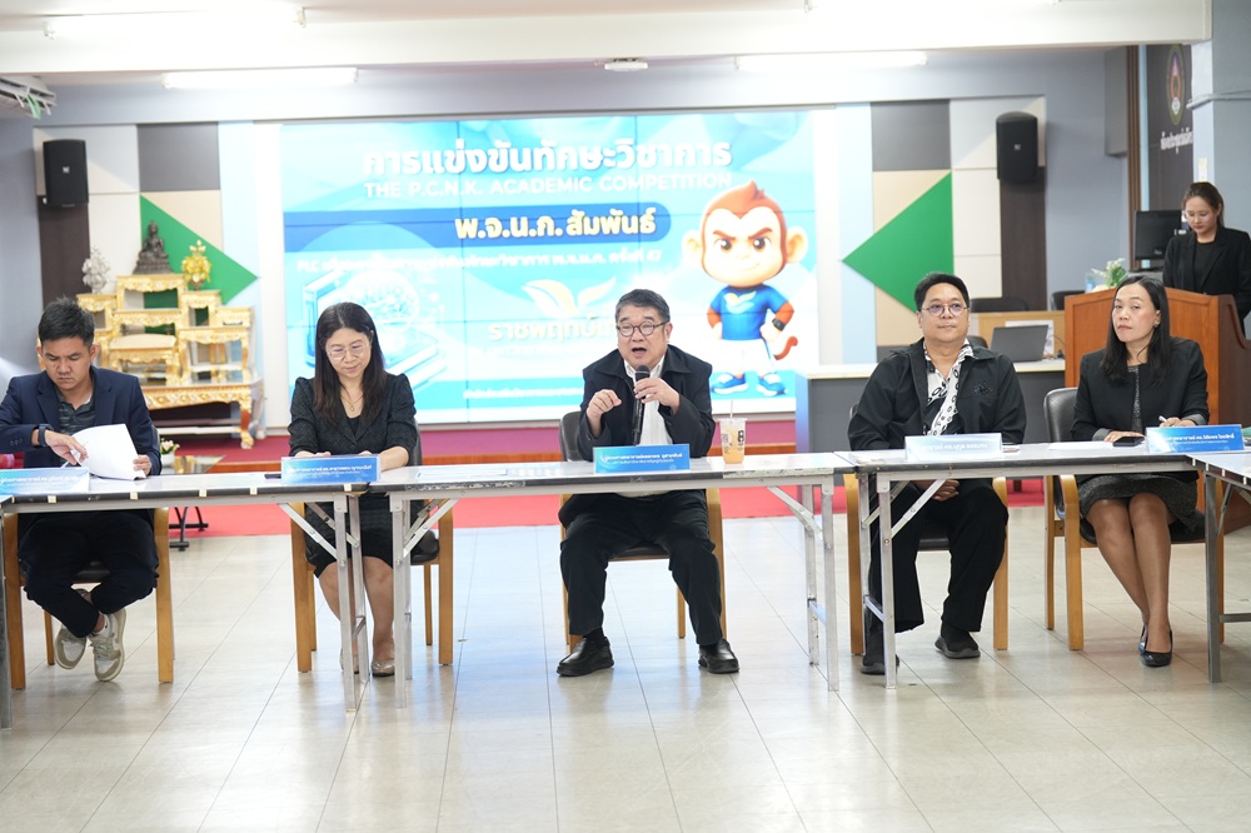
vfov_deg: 19.4
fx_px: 2432
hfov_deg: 28.9
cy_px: 416
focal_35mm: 70
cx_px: 626
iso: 1600
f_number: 2.8
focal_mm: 70
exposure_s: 1/160
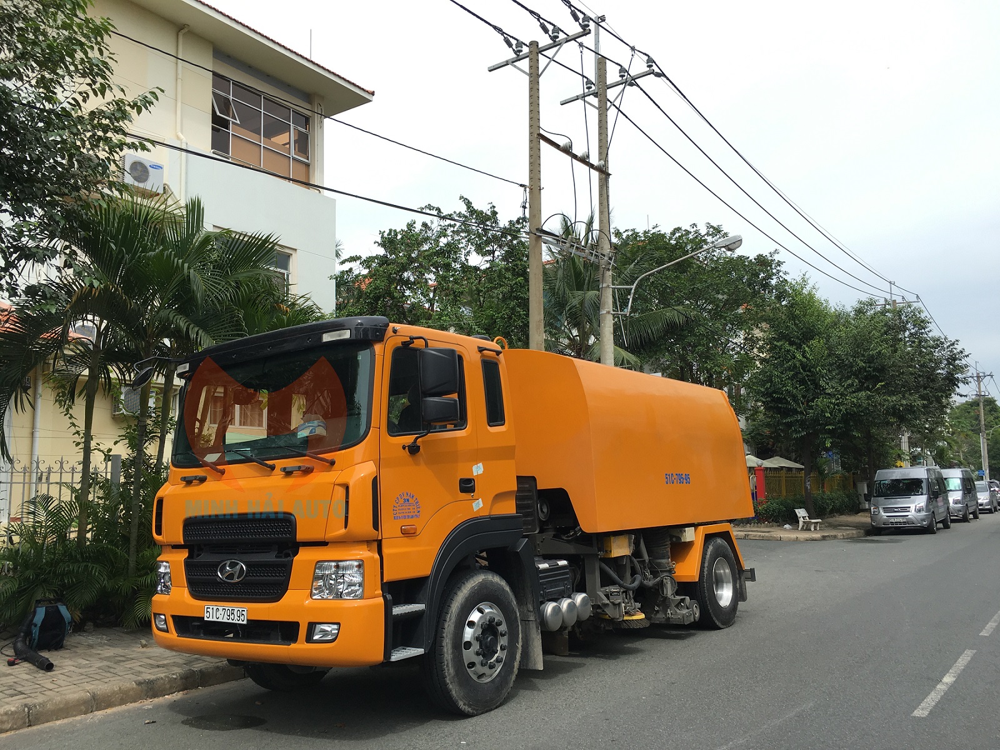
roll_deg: +0.3
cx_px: 500
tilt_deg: +7.1
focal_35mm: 29
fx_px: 838
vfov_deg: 48.2
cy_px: 375
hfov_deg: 61.7
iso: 25
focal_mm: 4.15
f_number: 2.2
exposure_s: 1/894
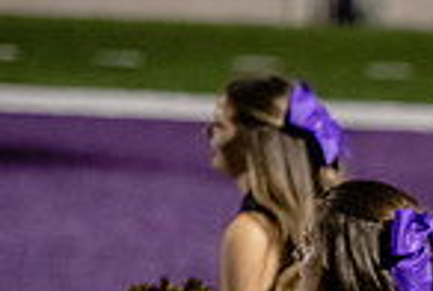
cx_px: 765
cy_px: 474
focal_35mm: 496
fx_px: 5978
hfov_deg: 4.1
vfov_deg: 2.8
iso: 4000
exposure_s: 1/400
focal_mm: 125
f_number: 3.5
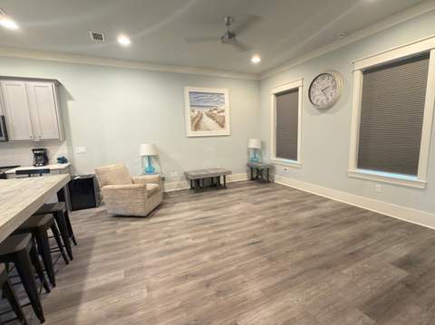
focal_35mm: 16
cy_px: 162
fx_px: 201
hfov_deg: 94.6
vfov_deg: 78.0
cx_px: 218
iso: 320
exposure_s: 1/24
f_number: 2.2
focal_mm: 2.22
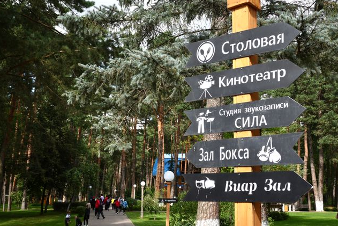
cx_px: 185
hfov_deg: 47.3
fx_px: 385
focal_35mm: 41
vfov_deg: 32.6
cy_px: 122
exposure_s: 1/125
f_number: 9
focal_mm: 37
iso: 100
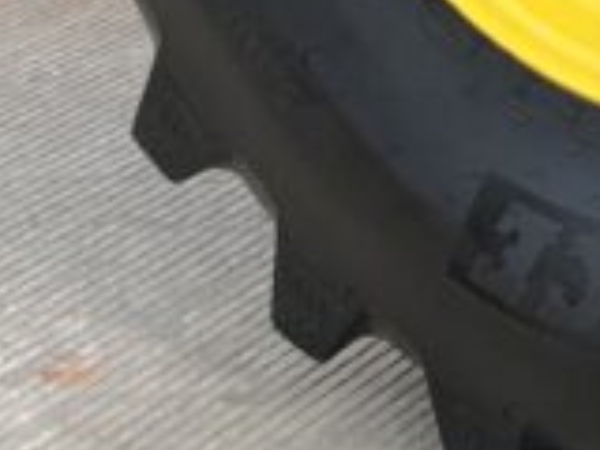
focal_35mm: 186
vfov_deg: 7.6
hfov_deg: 10.1
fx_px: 3224
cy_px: -529
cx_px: 1042
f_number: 1.8
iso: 16
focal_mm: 3
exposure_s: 1/415
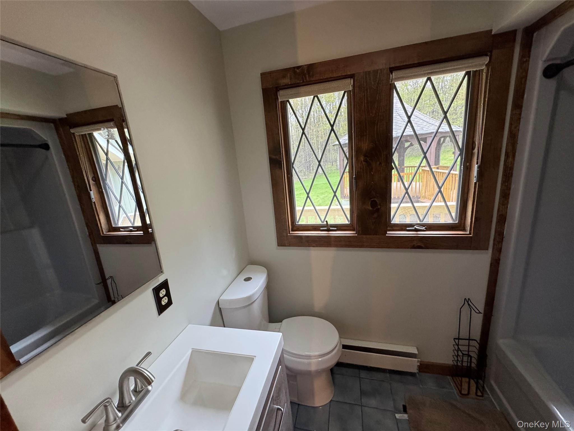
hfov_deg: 102.1
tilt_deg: -14.1
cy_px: 216
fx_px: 232
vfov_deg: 85.7
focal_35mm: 14
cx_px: 287
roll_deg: +4.2
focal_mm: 2.22
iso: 320
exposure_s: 1/120
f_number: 2.2
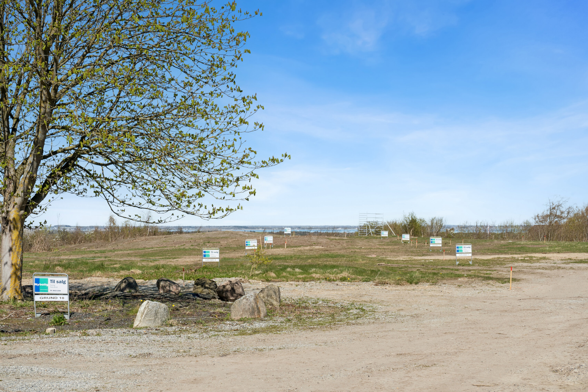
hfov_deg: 32.9
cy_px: 196
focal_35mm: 61
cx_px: 294
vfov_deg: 22.3
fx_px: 996
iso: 400
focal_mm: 61
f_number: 10
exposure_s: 1/1250
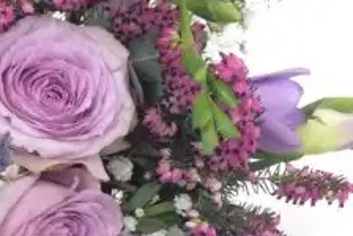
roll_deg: +3.0
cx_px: -47
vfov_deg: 15.9
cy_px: 170
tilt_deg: -14.3
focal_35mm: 86
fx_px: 844
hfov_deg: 22.2
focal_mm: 4.15
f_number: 2.2
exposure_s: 1/100
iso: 50
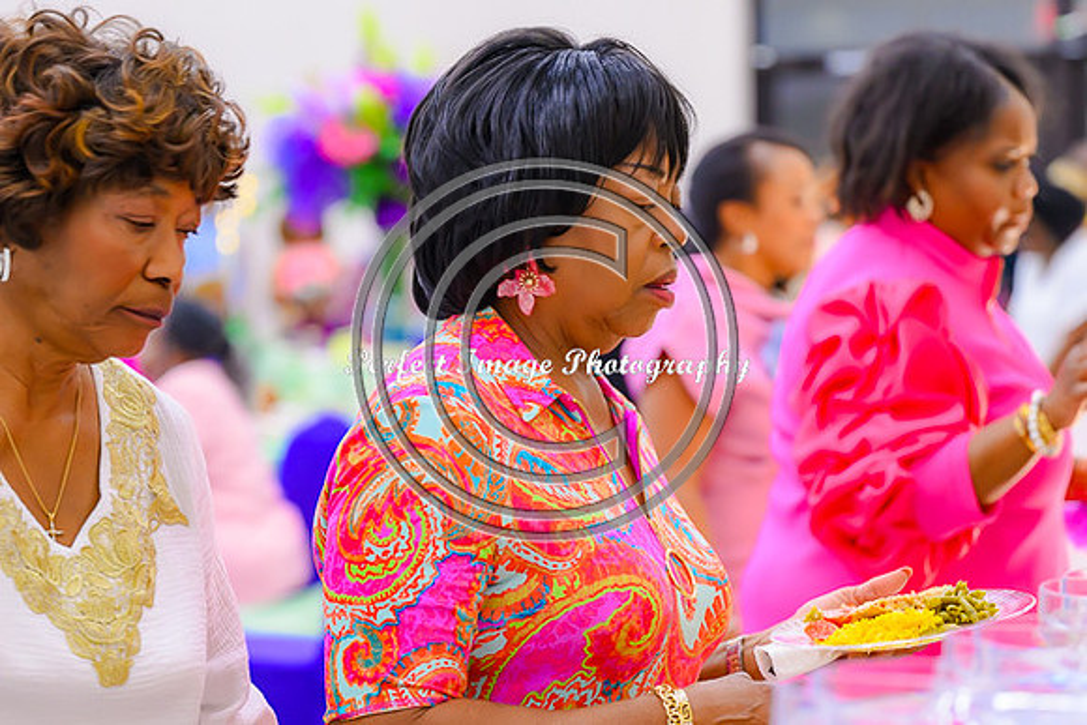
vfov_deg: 13.0
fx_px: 3171
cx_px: 544
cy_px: 362
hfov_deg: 19.5
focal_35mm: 105
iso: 1100
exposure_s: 1/100
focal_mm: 70
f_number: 2.8
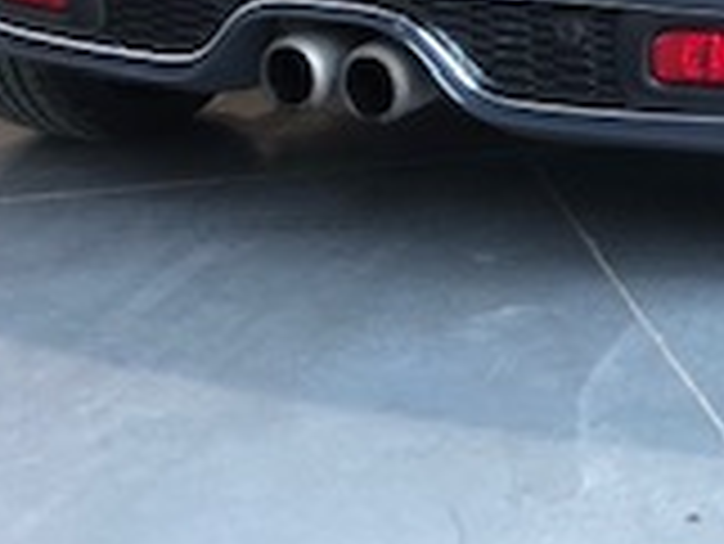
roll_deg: +0.0
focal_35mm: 111
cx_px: 769
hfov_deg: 17.2
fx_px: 2323
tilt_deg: -3.1
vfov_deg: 12.1
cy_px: -477
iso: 32
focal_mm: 3.99
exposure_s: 1/25
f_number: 1.8
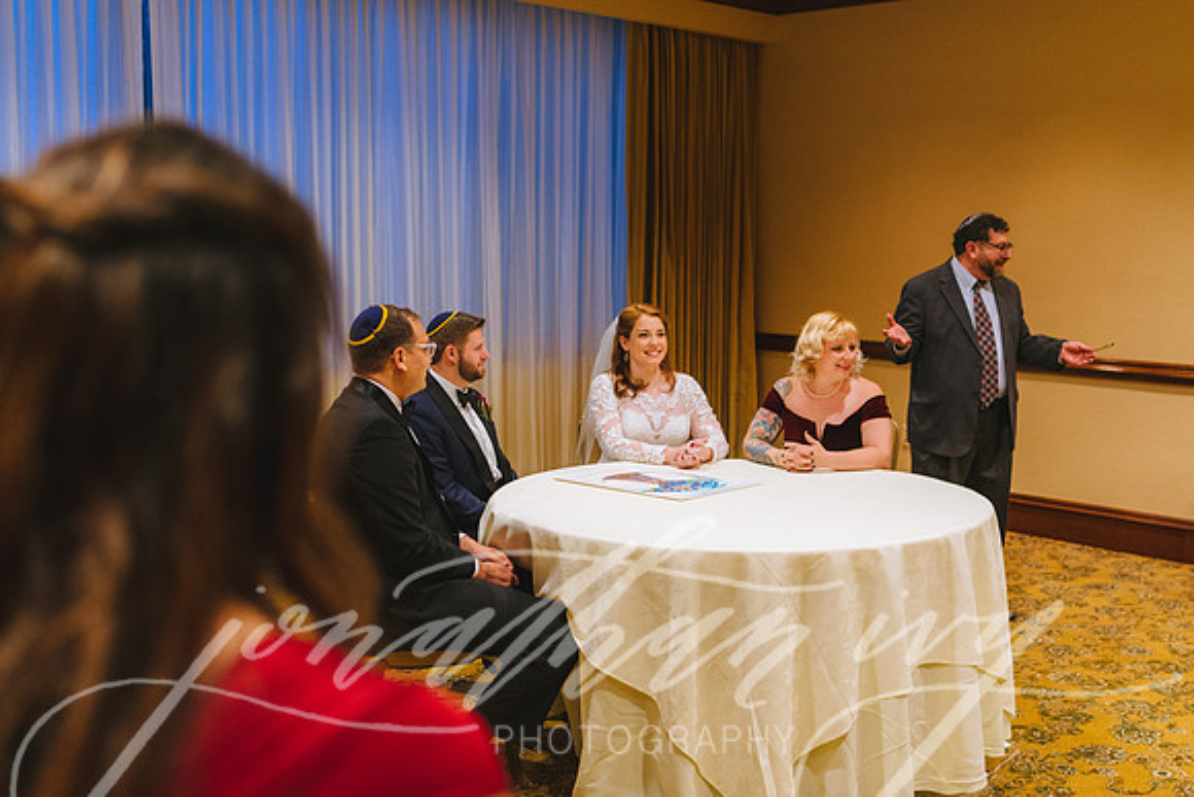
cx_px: 676
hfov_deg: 46.2
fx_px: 1395
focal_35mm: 42
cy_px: 402
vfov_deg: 31.9
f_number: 2.5
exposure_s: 1/200
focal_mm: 35
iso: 1600
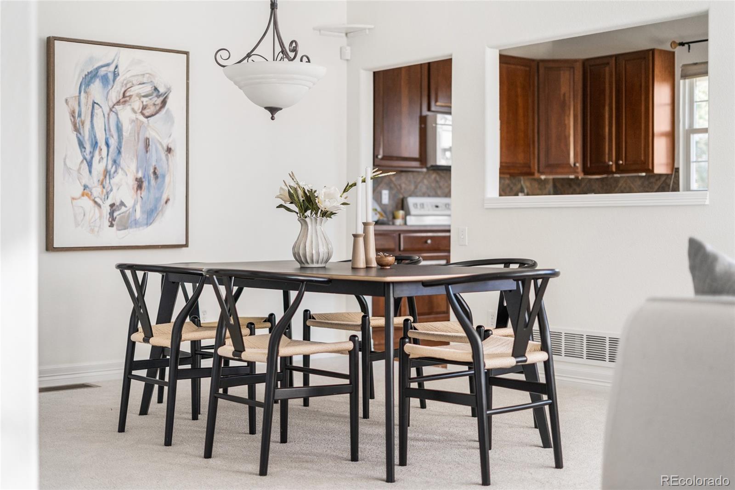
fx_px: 1021
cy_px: 245
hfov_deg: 39.6
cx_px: 368
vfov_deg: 27.0
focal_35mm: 50
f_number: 1.8
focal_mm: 50
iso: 500
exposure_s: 1/500
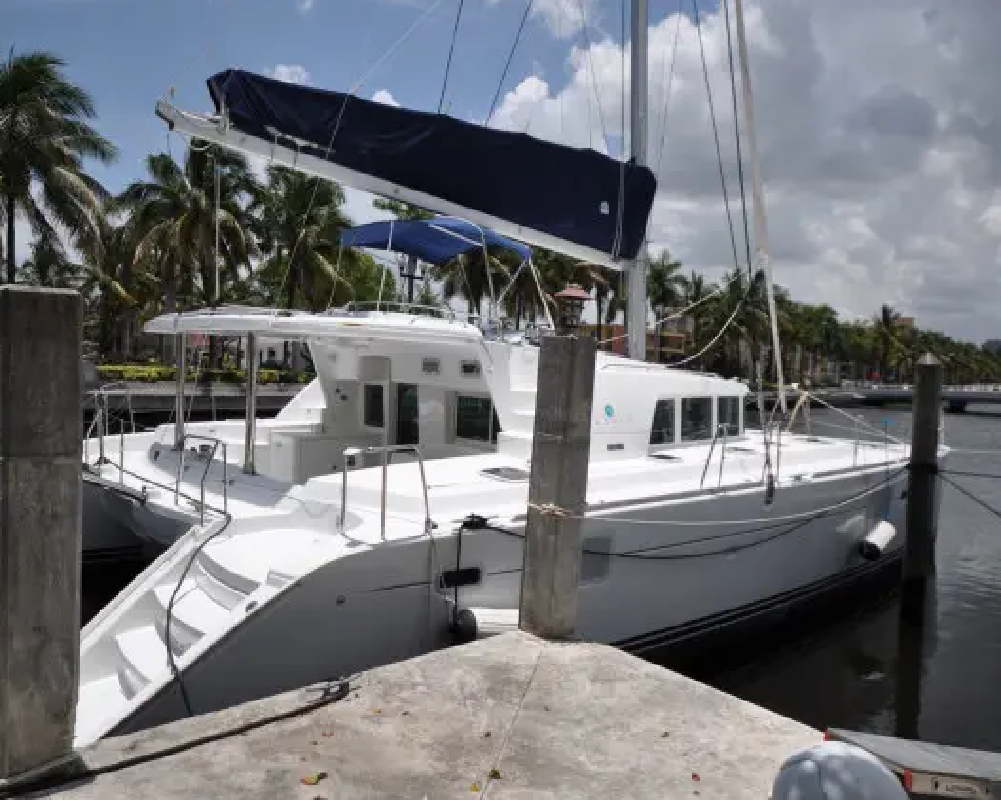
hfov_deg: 66.9
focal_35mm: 26
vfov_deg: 55.7
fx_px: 757
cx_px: 533
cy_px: 399
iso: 200
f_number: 4
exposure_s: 1/4000
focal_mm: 15
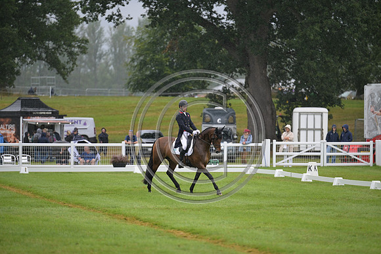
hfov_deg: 10.3
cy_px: 127
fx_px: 2117
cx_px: 190
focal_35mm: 200
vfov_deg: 6.9
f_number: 3.2
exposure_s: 1/1250
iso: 450
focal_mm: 200
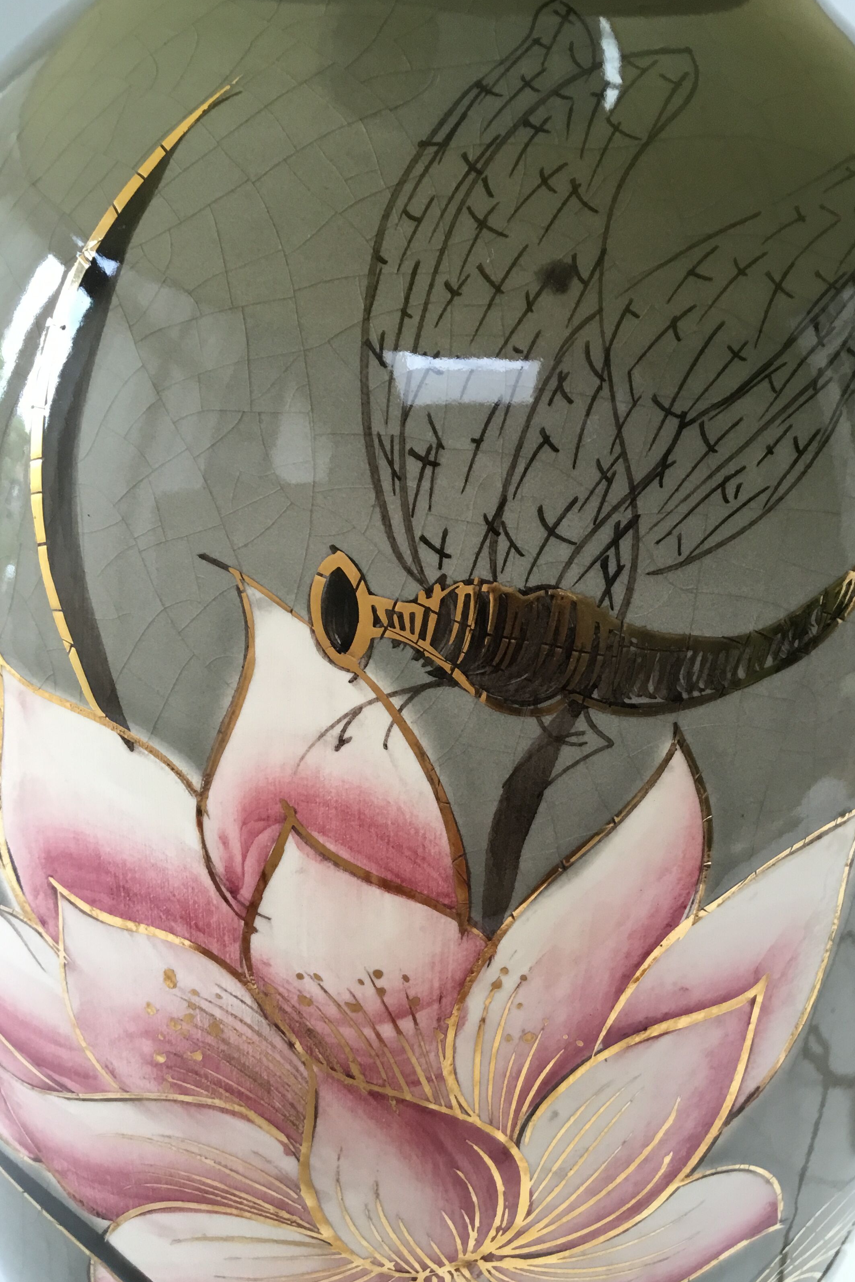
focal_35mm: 33
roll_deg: -1.4
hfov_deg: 40.0
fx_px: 1176
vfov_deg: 57.2
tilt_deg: -20.0
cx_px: 434
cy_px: 646
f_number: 2.4
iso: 100
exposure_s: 1/33
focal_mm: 3.3
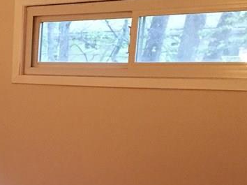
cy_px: 184
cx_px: -40
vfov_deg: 17.2
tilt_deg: -10.9
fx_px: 599
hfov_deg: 21.8
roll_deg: -2.6
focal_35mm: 84
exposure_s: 1/30
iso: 200
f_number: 2.2
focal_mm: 4.15
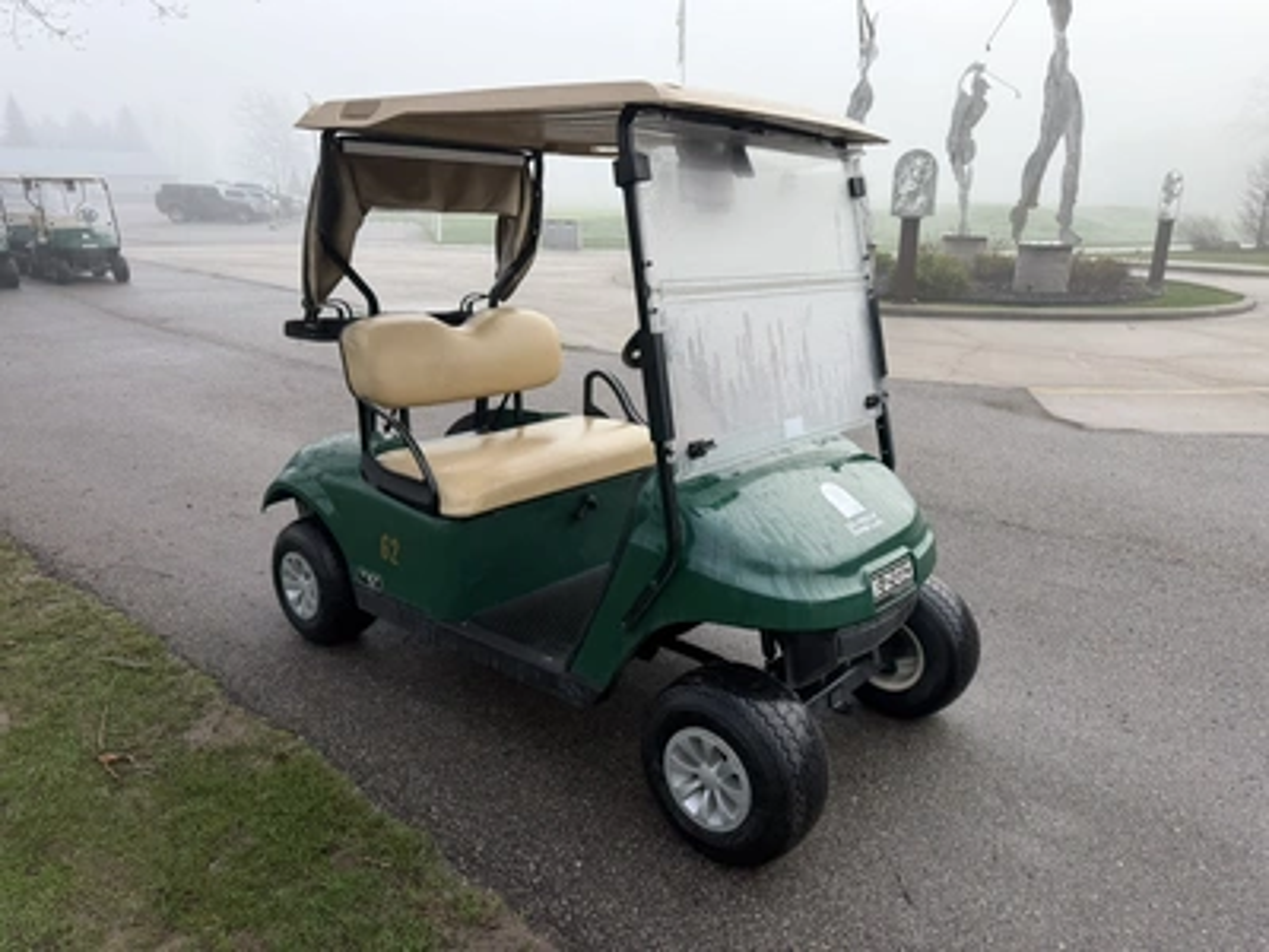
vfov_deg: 56.8
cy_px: 476
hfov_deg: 71.6
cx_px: 634
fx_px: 880
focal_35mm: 24
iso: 80
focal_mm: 6.76
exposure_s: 1/868
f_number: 1.78
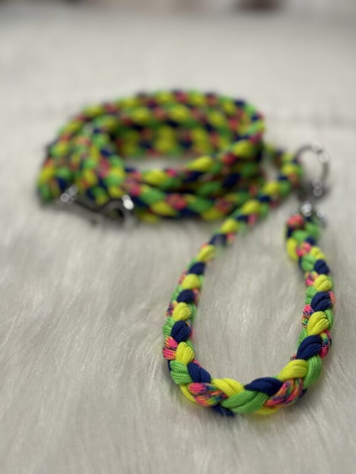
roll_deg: +2.2
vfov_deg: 39.7
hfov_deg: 30.3
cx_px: 178
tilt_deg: -29.9
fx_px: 658
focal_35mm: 48
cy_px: 237
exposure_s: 1/669
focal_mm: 6.76
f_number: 1.78
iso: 64
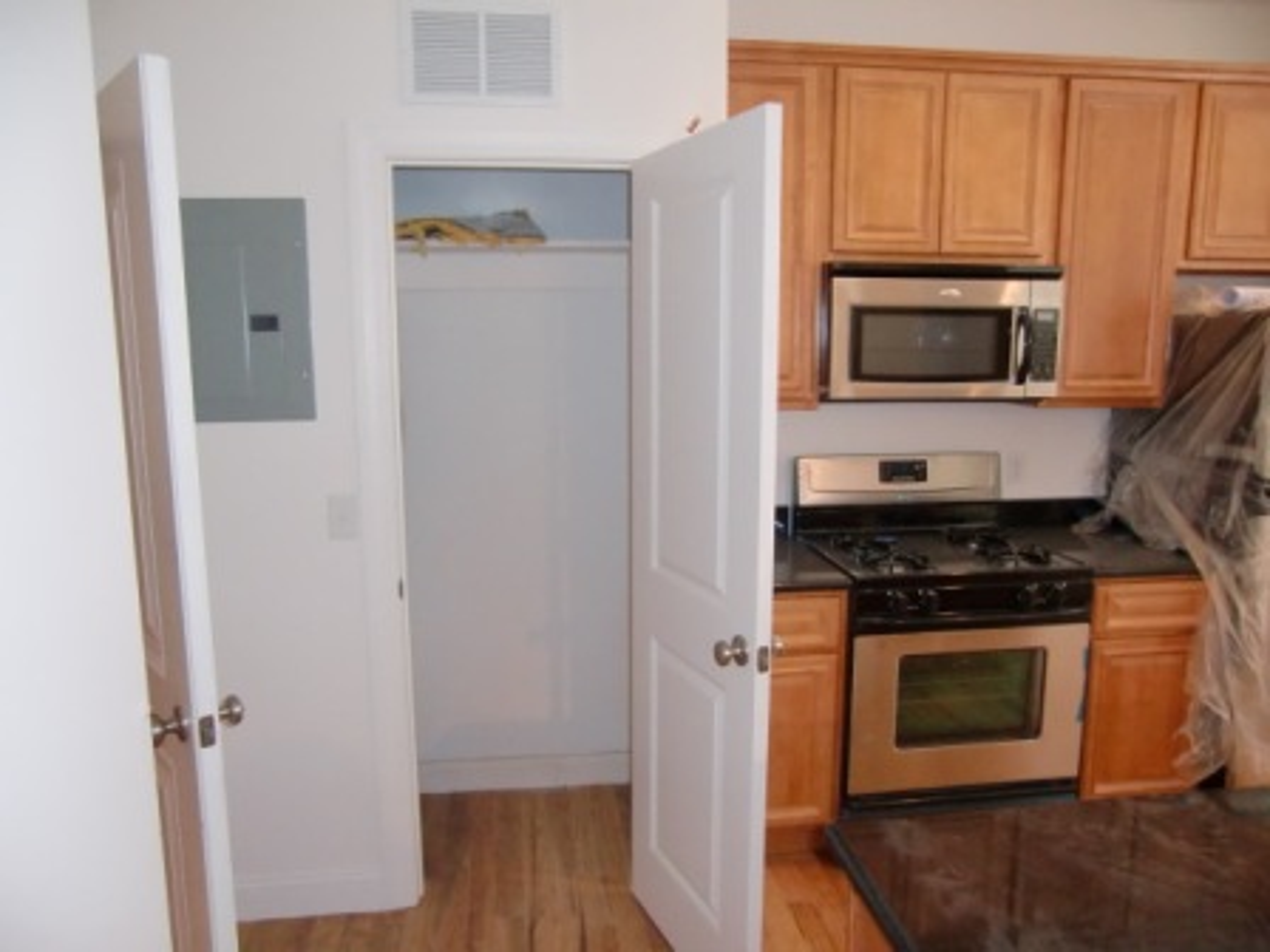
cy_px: 476
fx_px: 881
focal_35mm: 24
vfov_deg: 56.8
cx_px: 635
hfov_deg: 71.6
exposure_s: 1/60
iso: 400
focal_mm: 4.3
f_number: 3.2
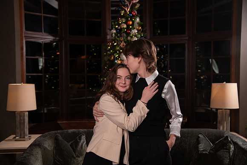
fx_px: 302
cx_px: 124
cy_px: 82
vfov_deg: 30.5
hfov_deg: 44.5
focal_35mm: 44
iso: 1600
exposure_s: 1/250
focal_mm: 44
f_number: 4
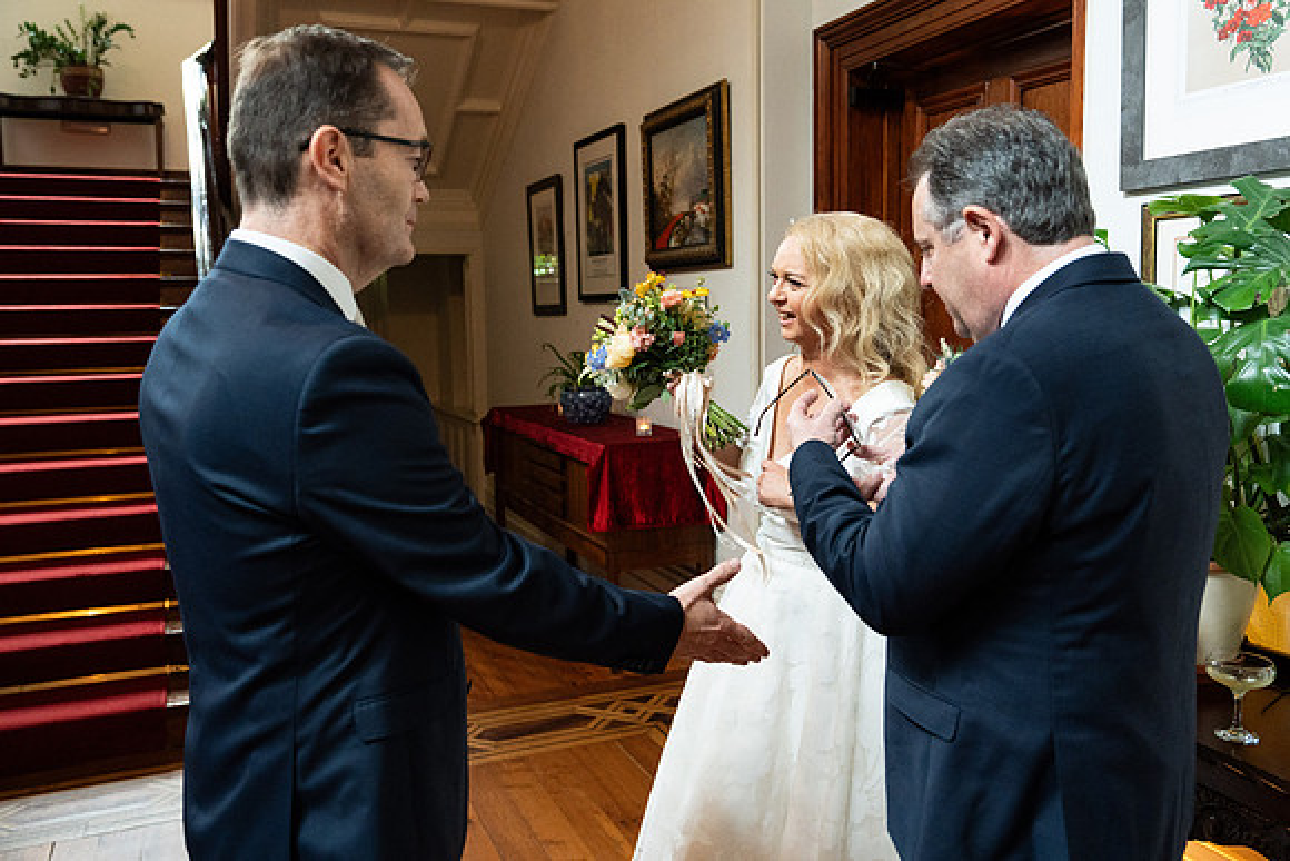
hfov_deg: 61.9
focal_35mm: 30
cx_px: 645
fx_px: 1075
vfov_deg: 43.6
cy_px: 430
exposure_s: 1/200
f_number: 3.5
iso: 5000
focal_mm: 30
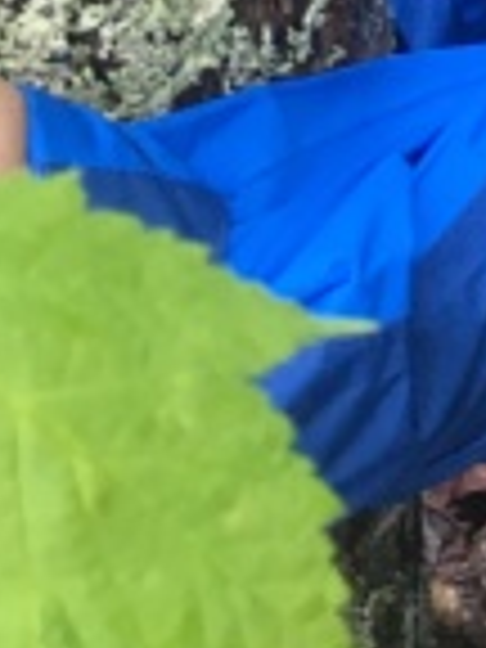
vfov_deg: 10.3
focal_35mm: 172
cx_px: 972
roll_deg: +3.8
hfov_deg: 8.2
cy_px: -767
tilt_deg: -37.0
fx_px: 3220
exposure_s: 1/30
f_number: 2.2
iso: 32
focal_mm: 4.15
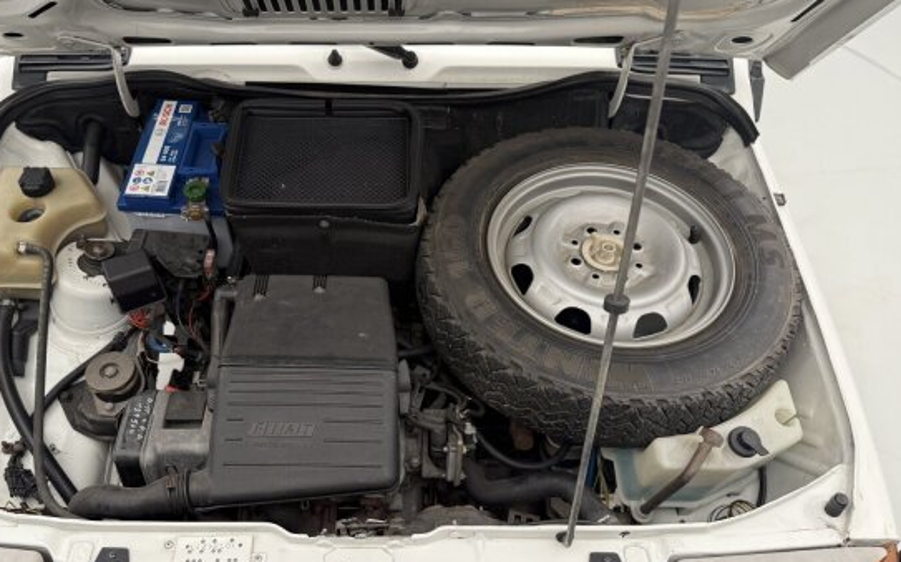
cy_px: 328
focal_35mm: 30
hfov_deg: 62.6
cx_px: 378
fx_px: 736
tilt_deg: -48.3
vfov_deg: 41.7
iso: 125
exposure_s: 1/49
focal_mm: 6.76
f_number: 1.78
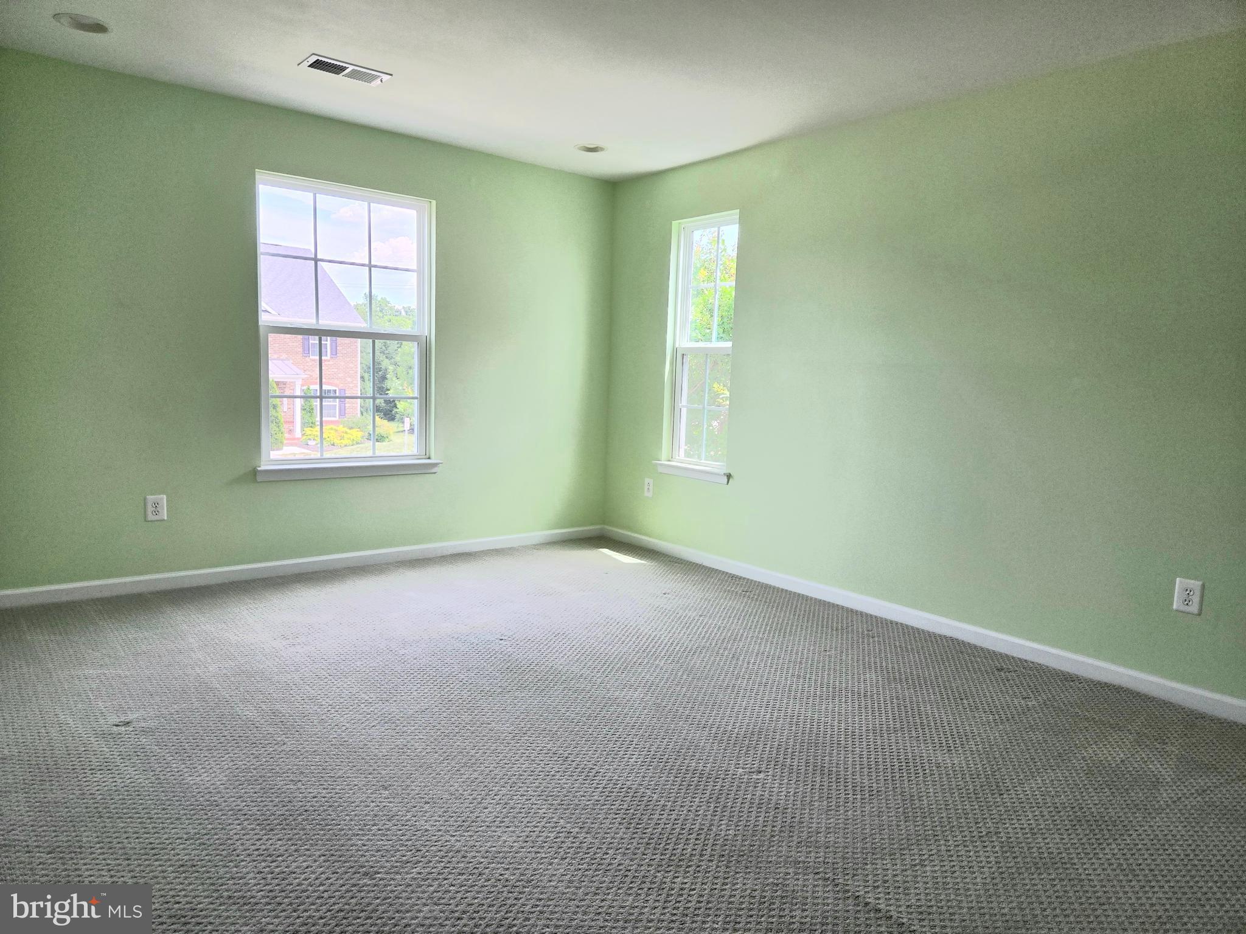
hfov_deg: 73.9
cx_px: 623
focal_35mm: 23
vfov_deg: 58.9
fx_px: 828
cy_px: 467
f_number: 1.8
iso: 100
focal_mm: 5.4
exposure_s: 1/526
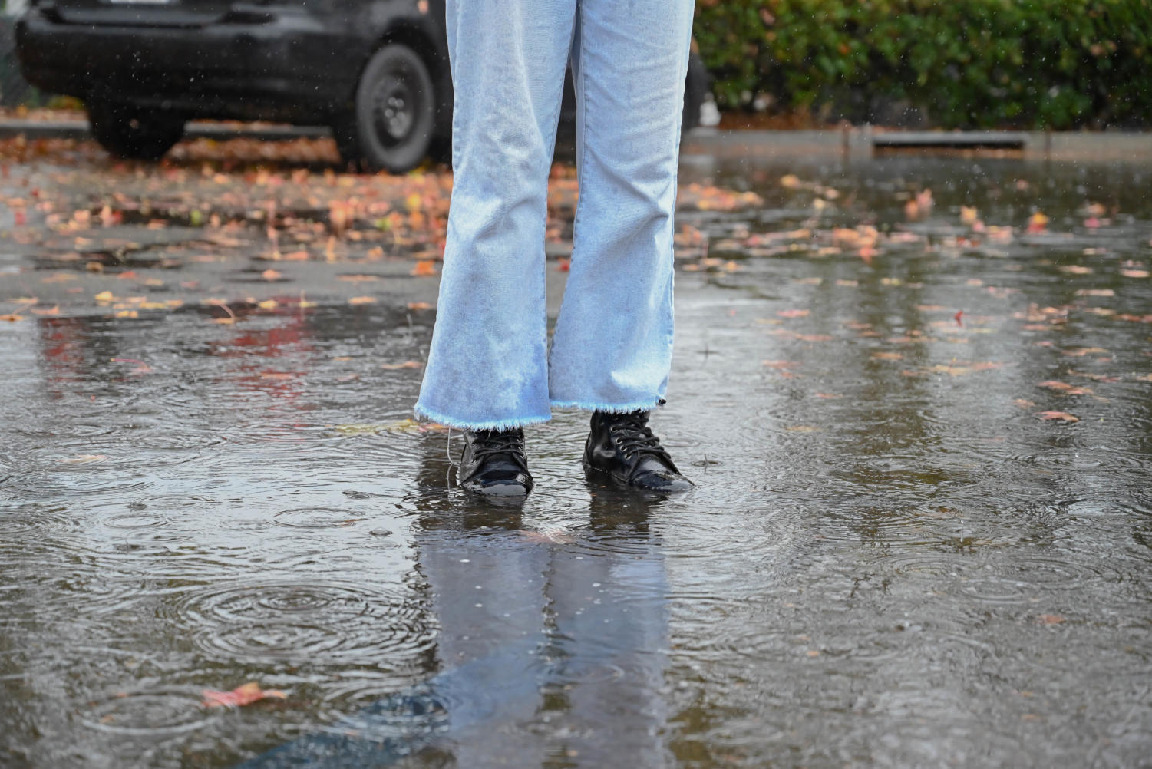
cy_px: 384
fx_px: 2241
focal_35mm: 70
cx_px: 576
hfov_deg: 28.8
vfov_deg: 19.5
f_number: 4.5
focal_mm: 70
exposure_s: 1/1600
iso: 2000
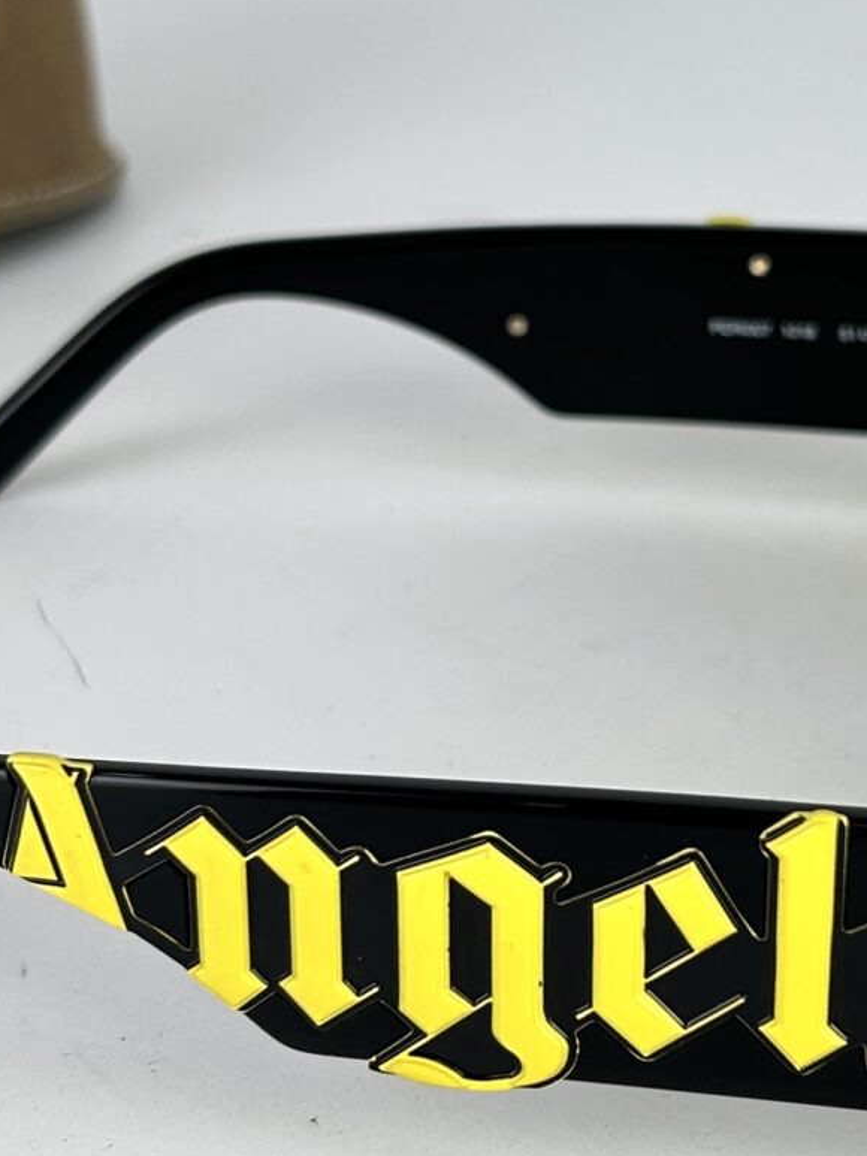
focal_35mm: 86
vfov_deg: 22.8
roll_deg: -1.3
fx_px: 2874
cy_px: 587
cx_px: 581
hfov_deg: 17.1
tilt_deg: -24.6
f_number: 1.5
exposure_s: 1/248
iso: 40
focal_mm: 5.7
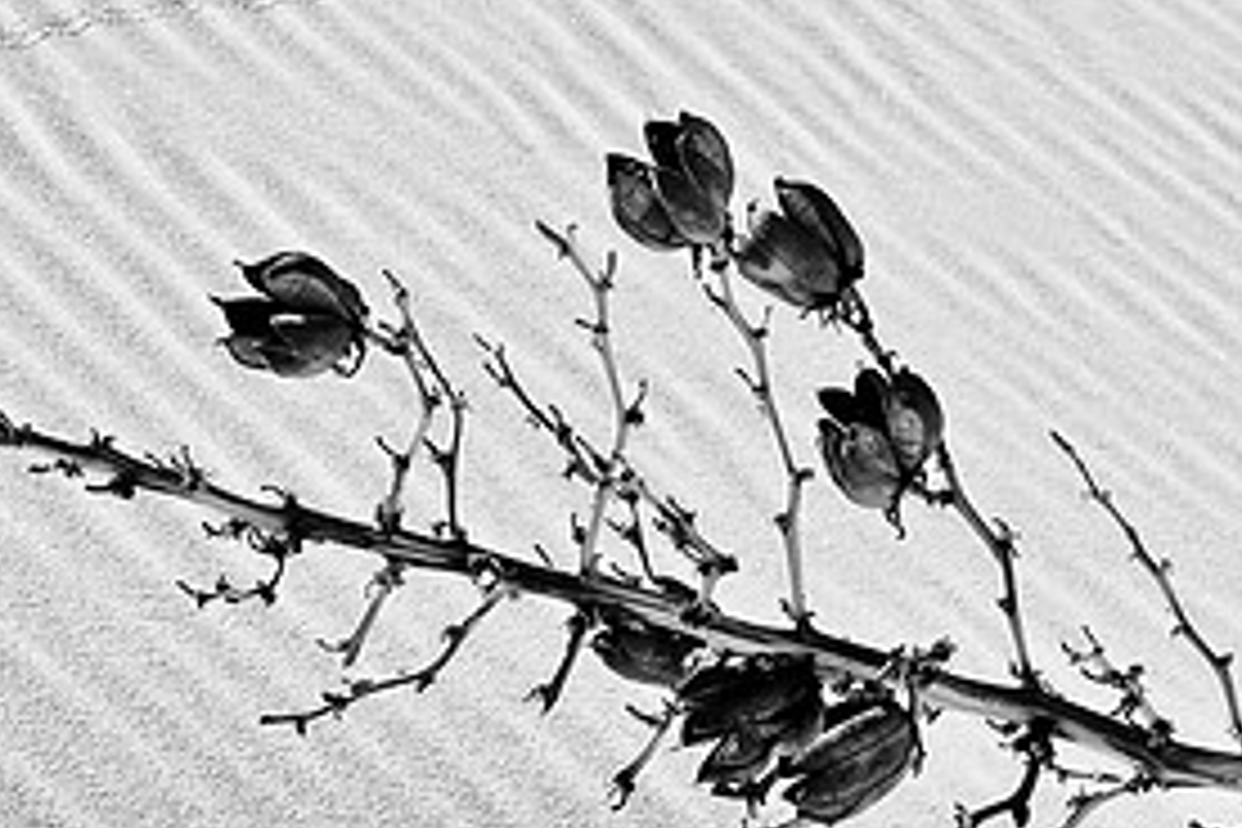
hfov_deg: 14.1
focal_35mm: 145
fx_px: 5002
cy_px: 439
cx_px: 1044
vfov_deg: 9.5
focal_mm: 46
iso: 200
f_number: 16
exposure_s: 1/350
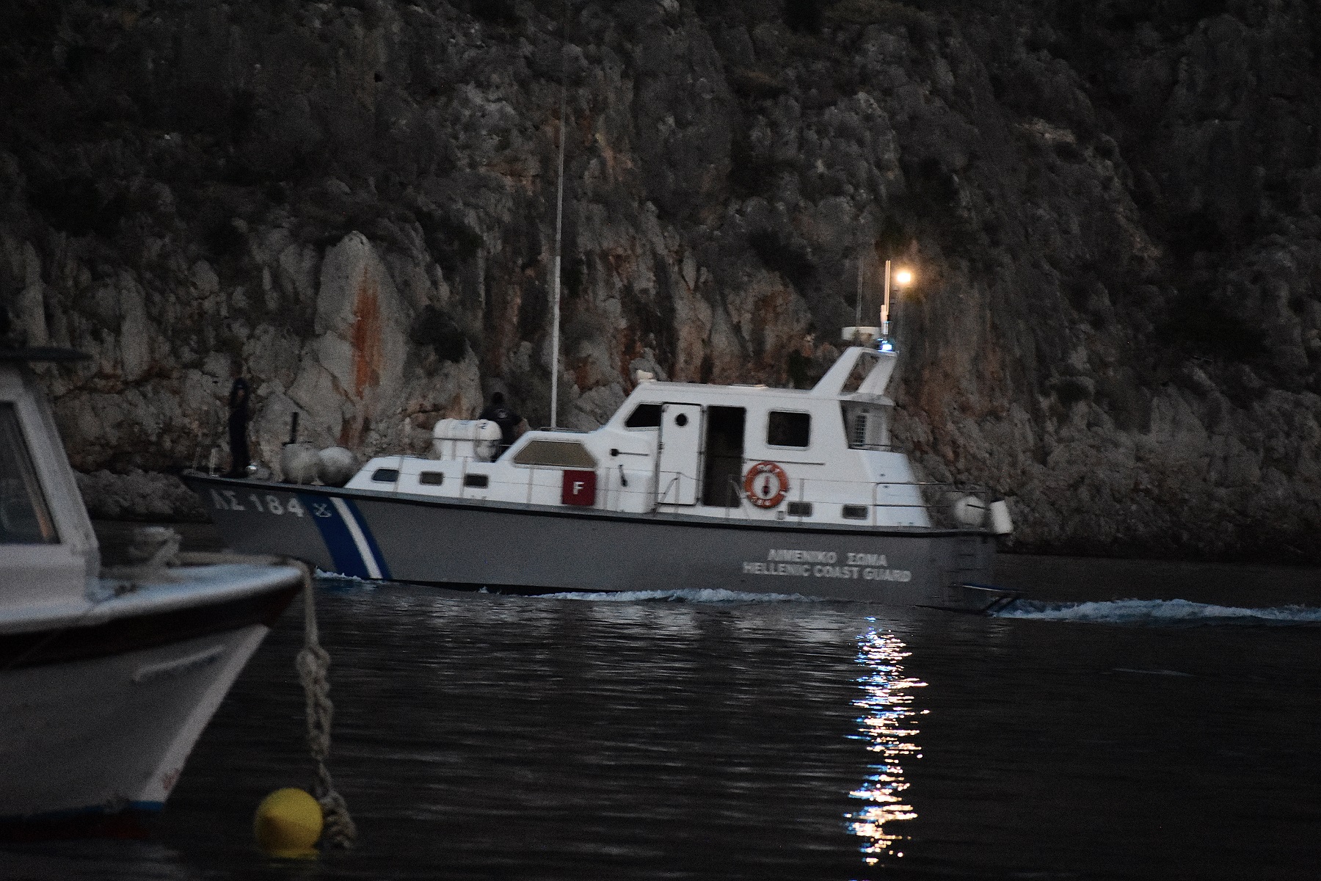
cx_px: 660
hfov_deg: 6.5
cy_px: 440
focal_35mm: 315
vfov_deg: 4.4
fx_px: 11558
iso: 8000
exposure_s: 1/40
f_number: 5.6
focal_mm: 210
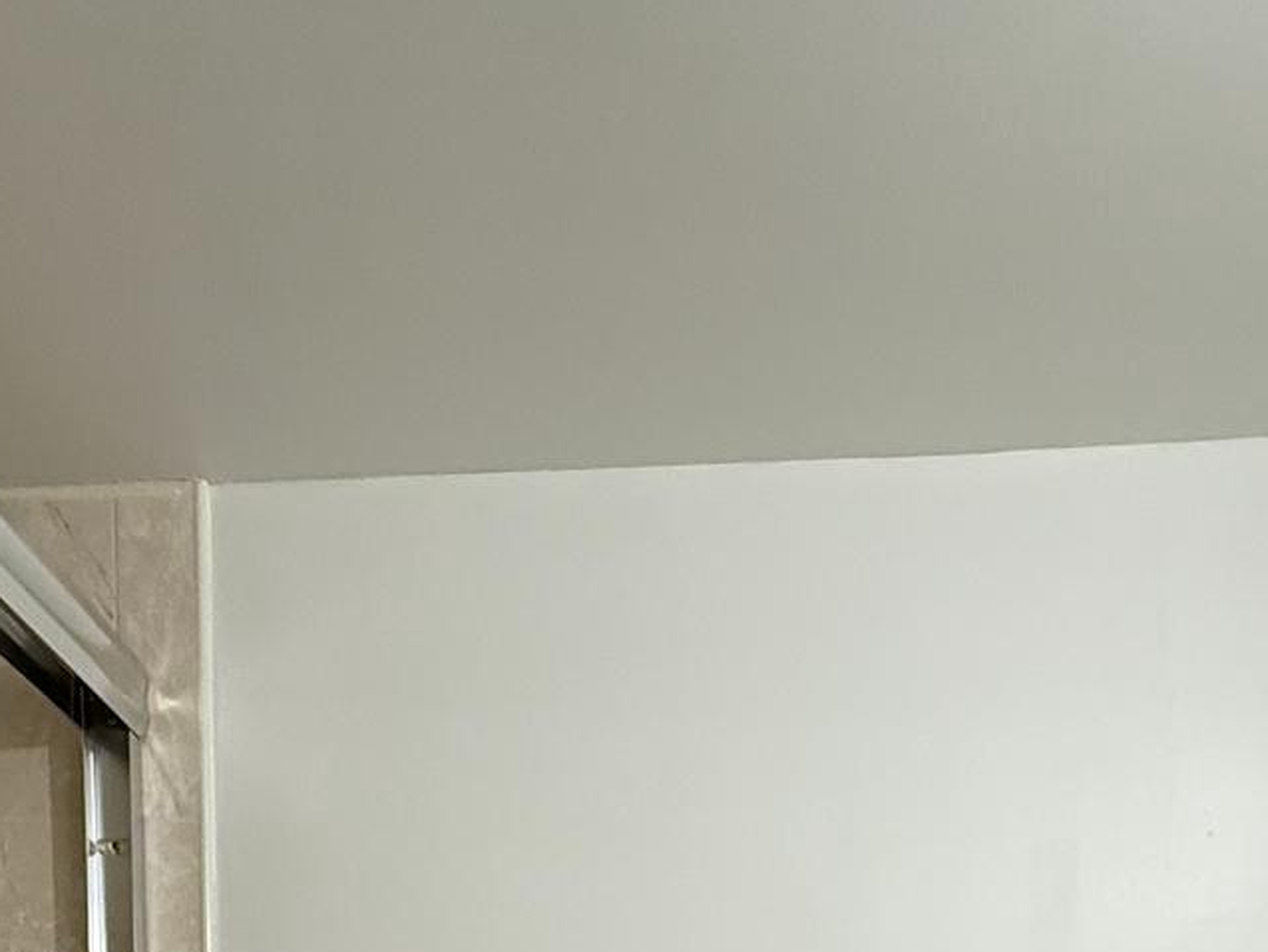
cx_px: 615
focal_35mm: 45
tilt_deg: -7.8
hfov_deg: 42.1
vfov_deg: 24.0
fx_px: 1649
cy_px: 1492
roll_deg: -1.5
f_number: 2.2
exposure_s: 1/120
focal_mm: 2.22
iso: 160
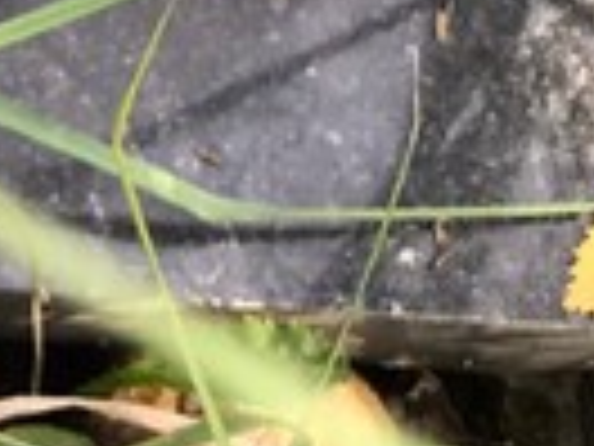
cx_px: -572
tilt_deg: -63.4
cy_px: -703
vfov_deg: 7.9
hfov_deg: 10.7
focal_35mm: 170
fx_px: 2917
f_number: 1.8
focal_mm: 3.99
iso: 20
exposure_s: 1/90
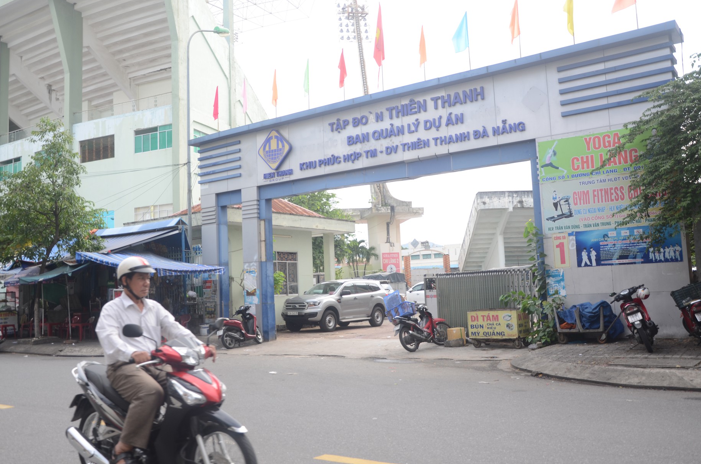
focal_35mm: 35
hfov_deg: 55.1
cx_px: 328
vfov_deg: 38.1
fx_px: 671
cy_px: 228
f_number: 5
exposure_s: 1/250
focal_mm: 21
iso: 125
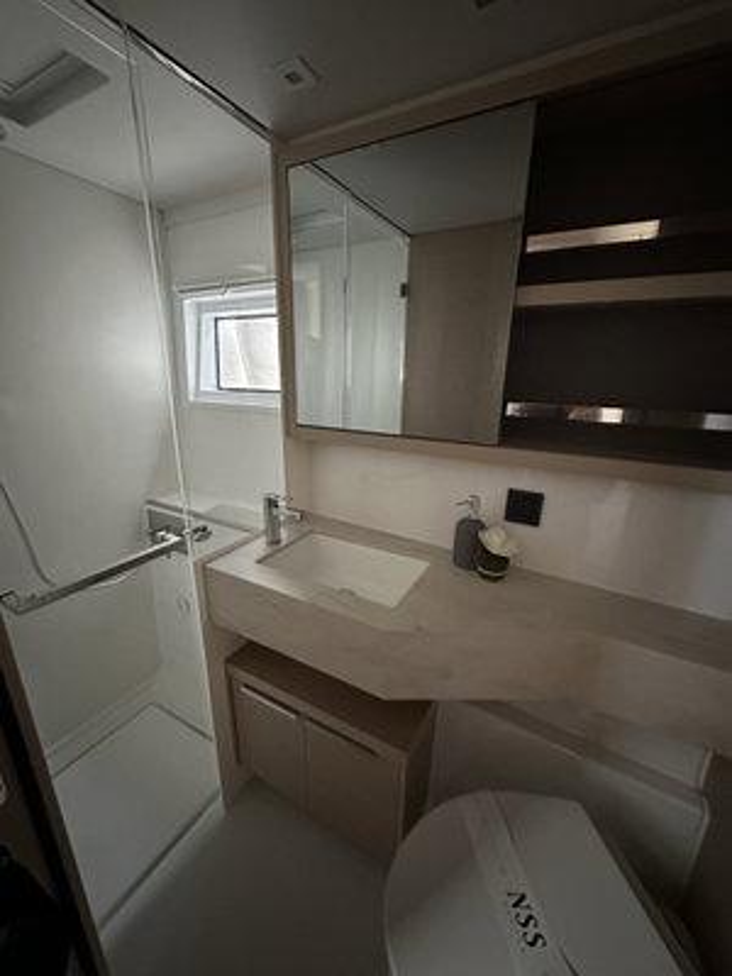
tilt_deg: -16.3
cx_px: 366
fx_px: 395
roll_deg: -0.7
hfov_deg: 85.7
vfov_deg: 102.1
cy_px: 488
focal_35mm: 14
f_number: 2.2
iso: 1250
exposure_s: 1/34
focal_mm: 2.22
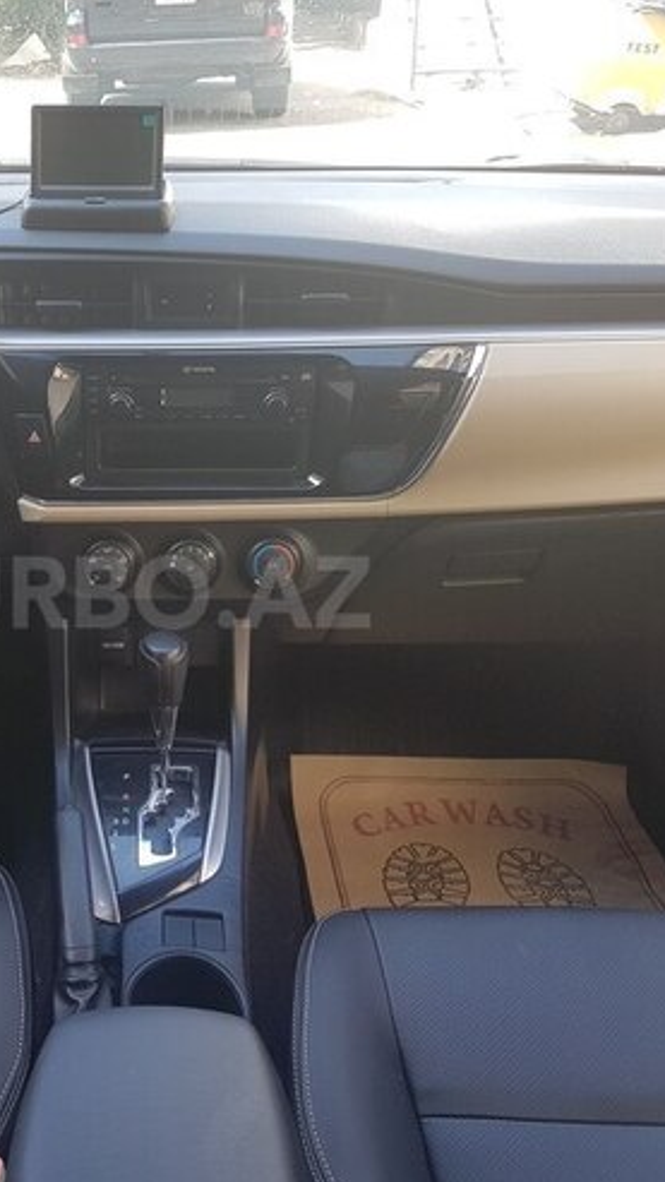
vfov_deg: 52.8
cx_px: 125
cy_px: 592
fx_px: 1190
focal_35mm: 38
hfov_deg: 30.4
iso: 40
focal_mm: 4.2
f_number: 1.7
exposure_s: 1/106
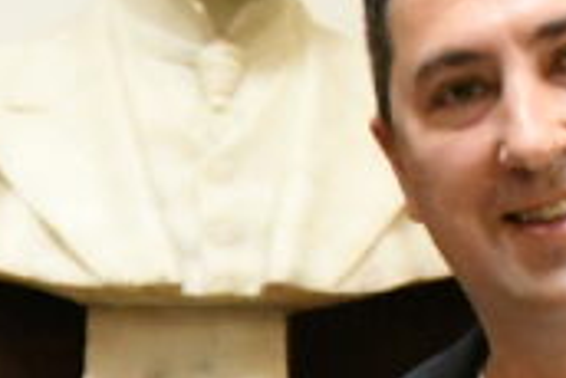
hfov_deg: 8.5
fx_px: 3745
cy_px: 689
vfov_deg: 5.7
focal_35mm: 238
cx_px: -188
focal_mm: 27
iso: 12800
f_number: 4
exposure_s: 1/125
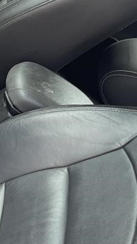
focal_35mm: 105
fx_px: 677
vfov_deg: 20.3
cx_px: -23
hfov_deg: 11.4
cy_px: 101
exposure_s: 1/100
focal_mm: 3
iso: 32
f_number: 1.8
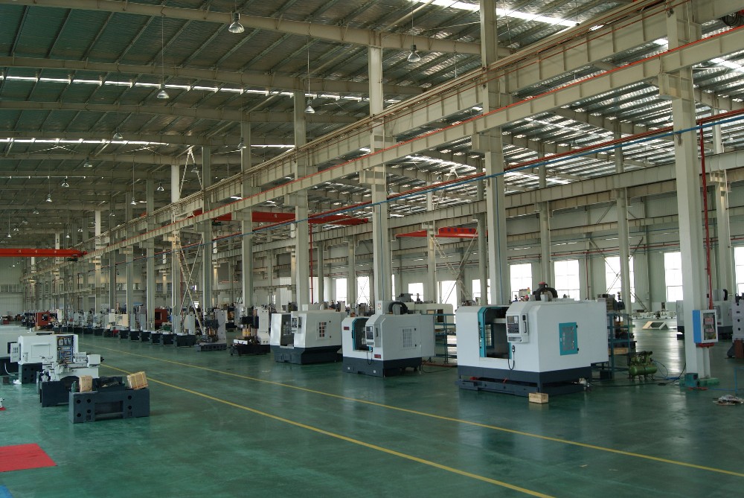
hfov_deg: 53.1
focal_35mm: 36
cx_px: 372
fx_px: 745
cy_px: 249
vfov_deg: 37.0
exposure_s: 1/50
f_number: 5
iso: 100
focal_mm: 24
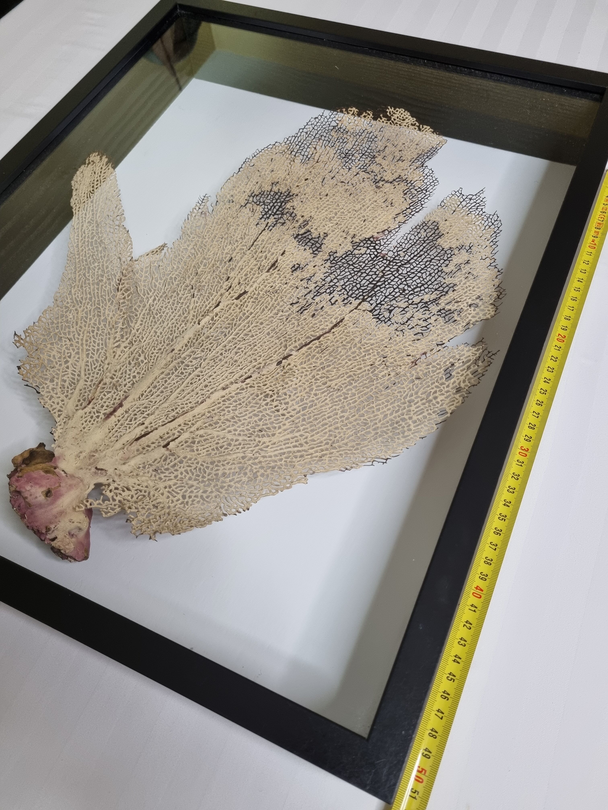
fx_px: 609
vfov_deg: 67.3
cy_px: 405
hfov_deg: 53.1
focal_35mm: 26
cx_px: 304
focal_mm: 5.4
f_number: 1.8
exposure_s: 1/100
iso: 250
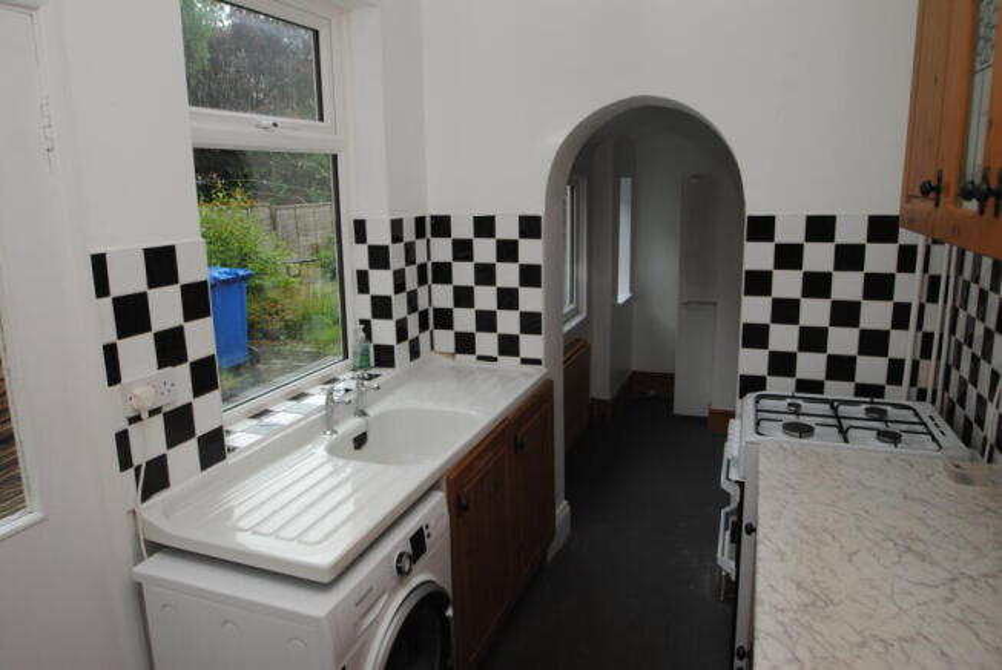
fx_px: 669
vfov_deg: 53.3
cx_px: 501
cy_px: 335
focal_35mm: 24
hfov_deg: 73.7
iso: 200
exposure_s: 1/60
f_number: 4
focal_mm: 16
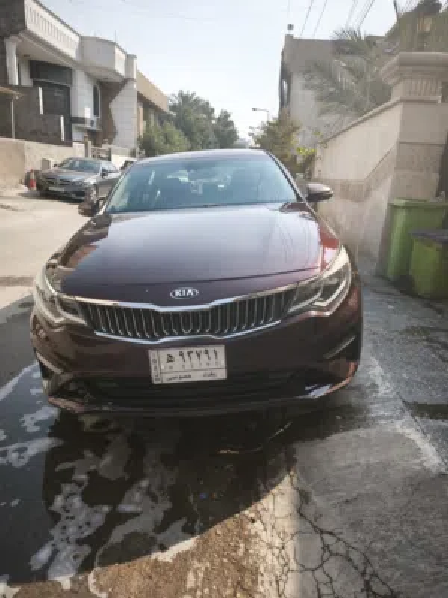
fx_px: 397
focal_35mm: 23
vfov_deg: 73.9
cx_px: 224
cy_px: 299
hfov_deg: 58.9
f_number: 1.62
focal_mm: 6.45
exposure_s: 1/443
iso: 50
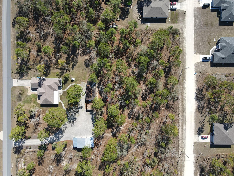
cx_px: 117
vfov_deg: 56.8
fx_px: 162
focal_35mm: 24
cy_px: 88
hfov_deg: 71.6
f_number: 2.8
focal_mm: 4.5
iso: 100
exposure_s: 1/350
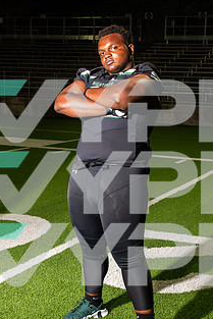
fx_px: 612
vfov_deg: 29.2
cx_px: 118
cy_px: 183
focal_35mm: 69
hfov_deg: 19.7
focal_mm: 48
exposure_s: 1/400
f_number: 7.1
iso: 1000
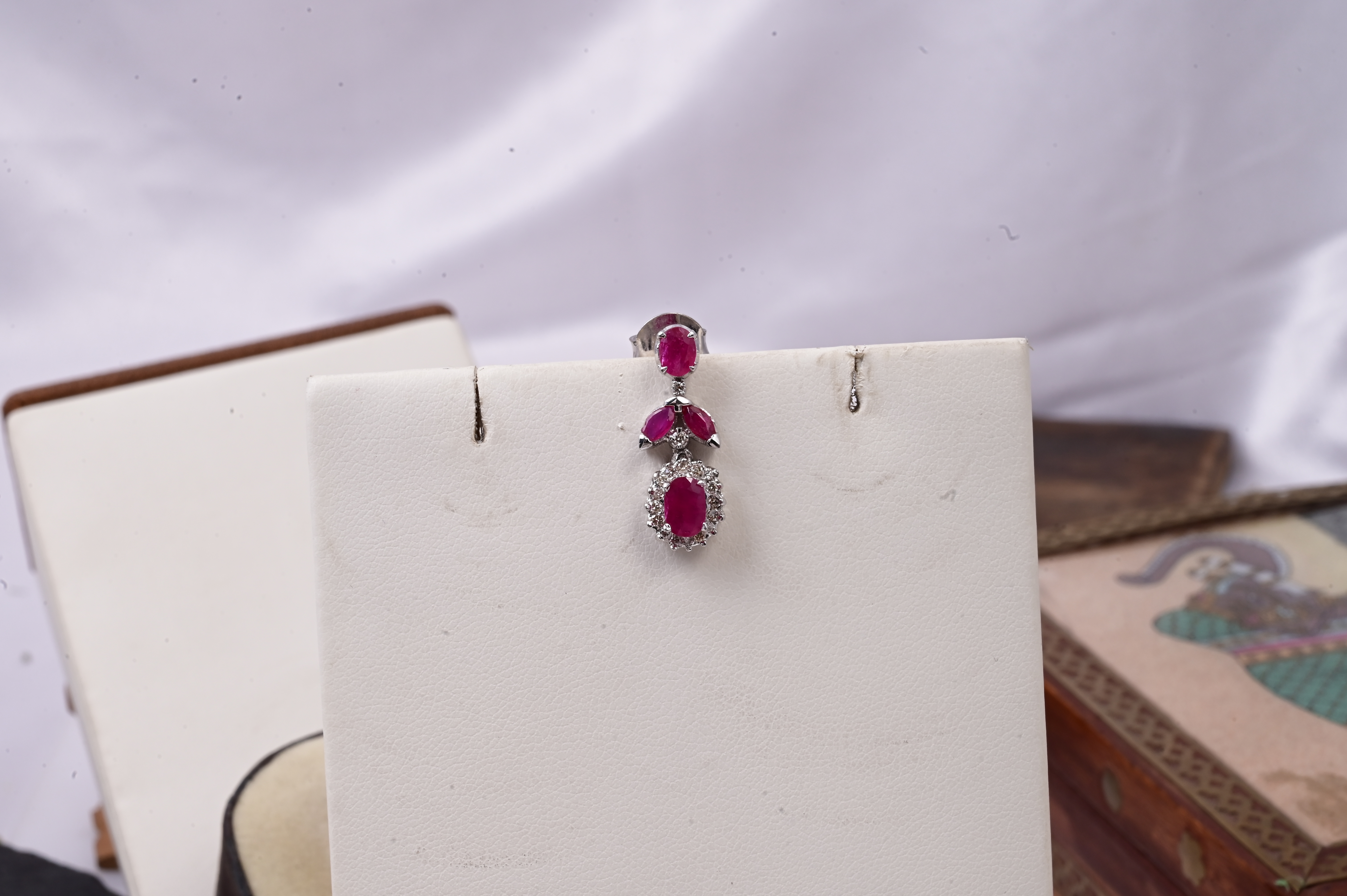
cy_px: 448
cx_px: 674
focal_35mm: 70
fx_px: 2617
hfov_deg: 28.9
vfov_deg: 19.4
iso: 500
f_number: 22
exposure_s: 1/100
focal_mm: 70
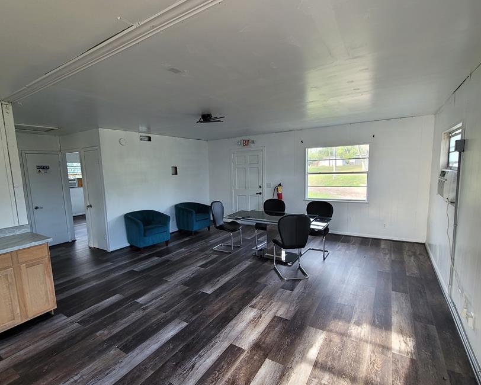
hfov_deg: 93.0
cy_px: 198
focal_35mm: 16
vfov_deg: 80.4
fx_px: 228
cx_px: 227
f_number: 2.2
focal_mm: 2.2
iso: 100
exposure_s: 1/60
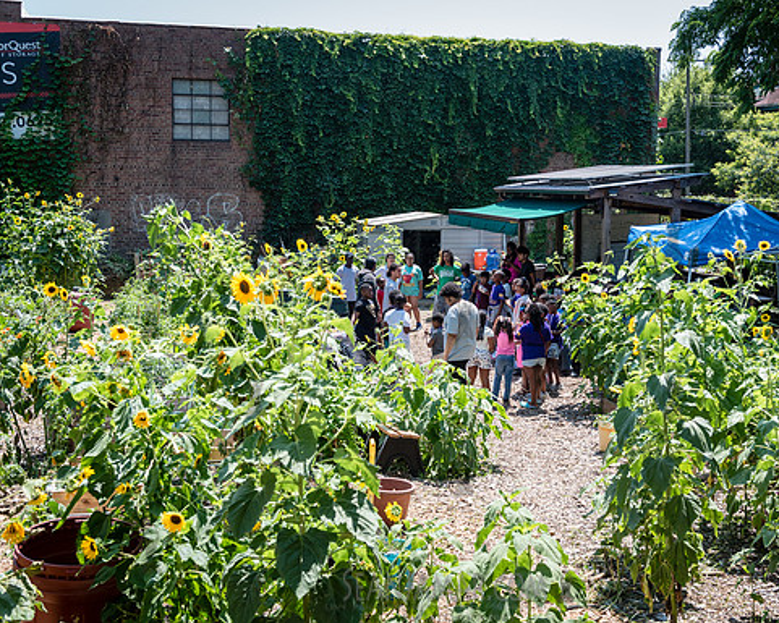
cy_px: 312
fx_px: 1153
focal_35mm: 50
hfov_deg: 37.2
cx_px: 463
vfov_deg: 30.3
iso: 500
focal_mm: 44
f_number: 5
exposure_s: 1/800
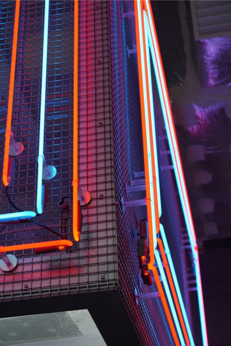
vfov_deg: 28.1
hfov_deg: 18.9
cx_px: 116
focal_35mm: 72
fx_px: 693
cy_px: 173
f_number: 4.5
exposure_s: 1/100
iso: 100
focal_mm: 48
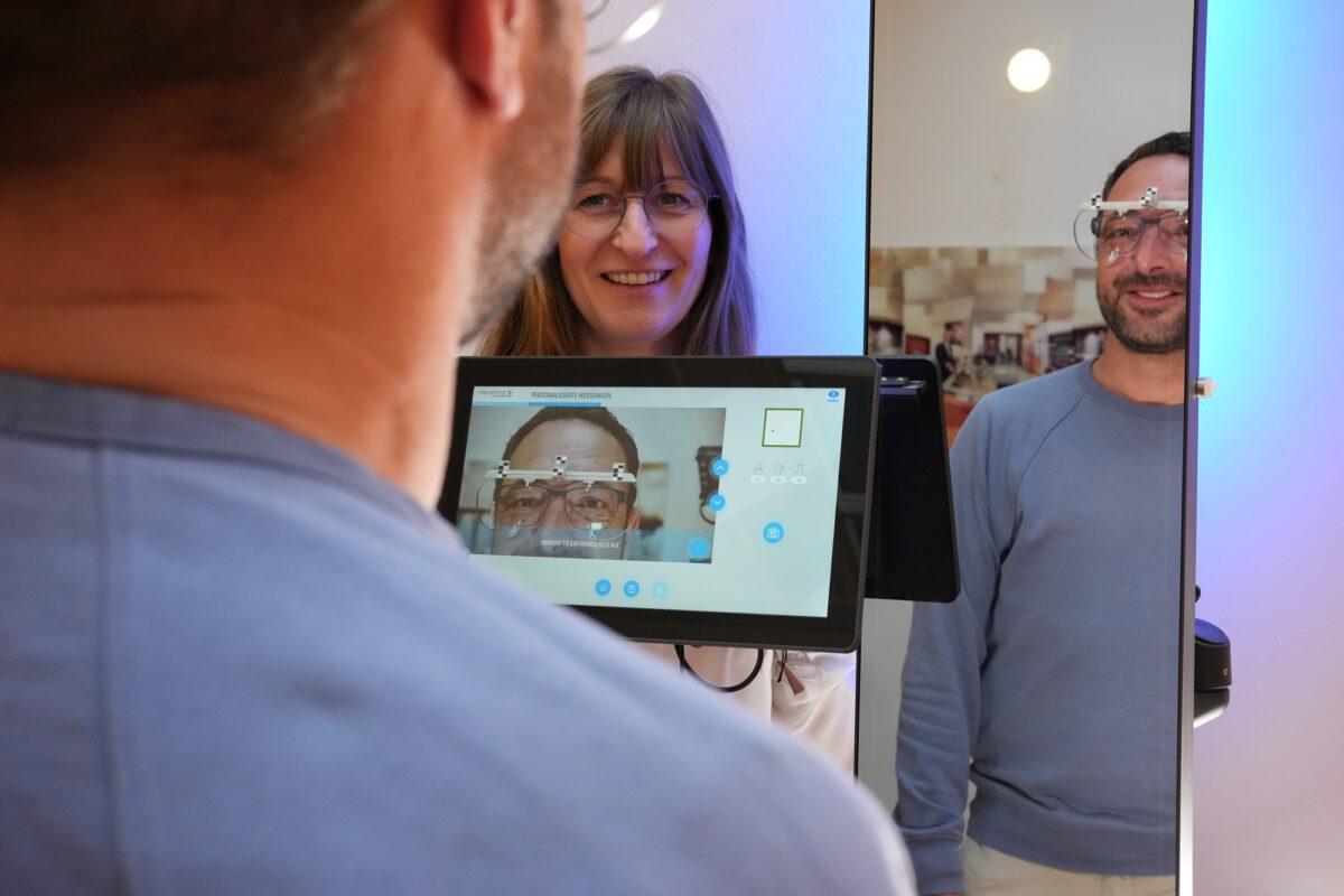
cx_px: 672
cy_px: 448
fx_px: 1867
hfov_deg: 39.6
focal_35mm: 50
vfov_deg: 27.0
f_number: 9
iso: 4000
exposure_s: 1/100
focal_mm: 50
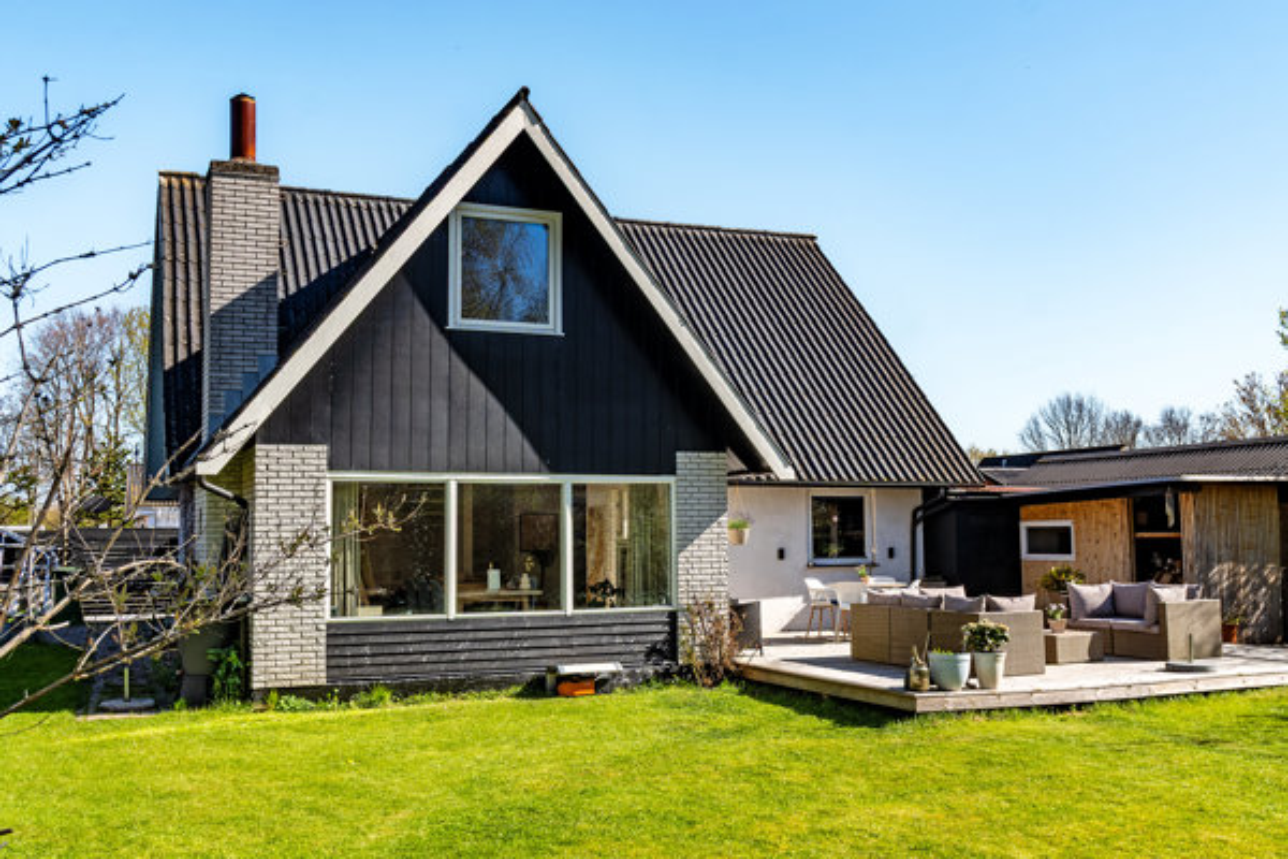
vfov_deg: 40.0
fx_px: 1181
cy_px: 430
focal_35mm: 33
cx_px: 644
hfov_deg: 57.2
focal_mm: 22
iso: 200
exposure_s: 1/250
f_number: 7.1
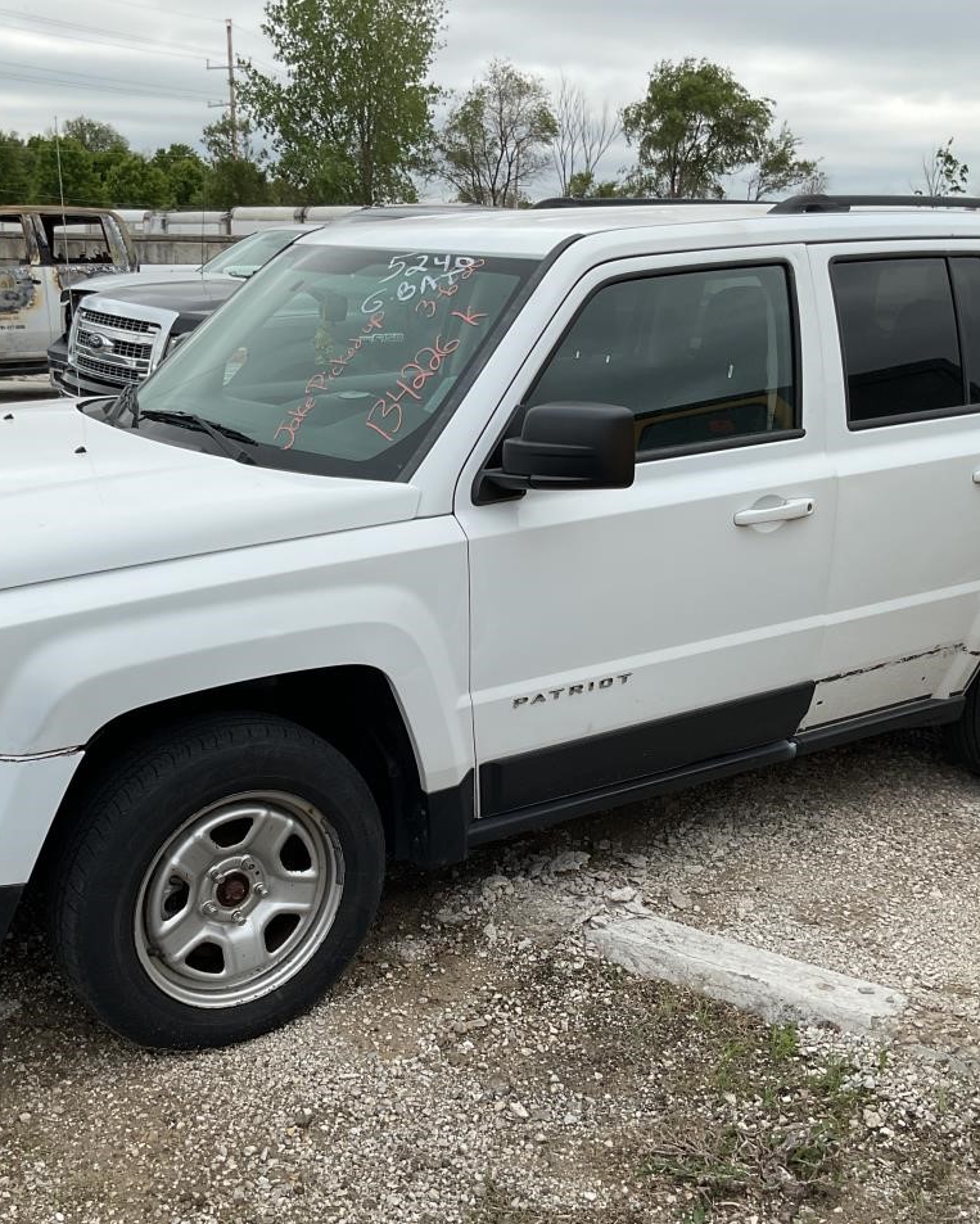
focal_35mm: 38
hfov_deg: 39.1
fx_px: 1377
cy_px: 614
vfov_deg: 47.9
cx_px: 438
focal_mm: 3
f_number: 1.8
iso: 16
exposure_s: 1/1144
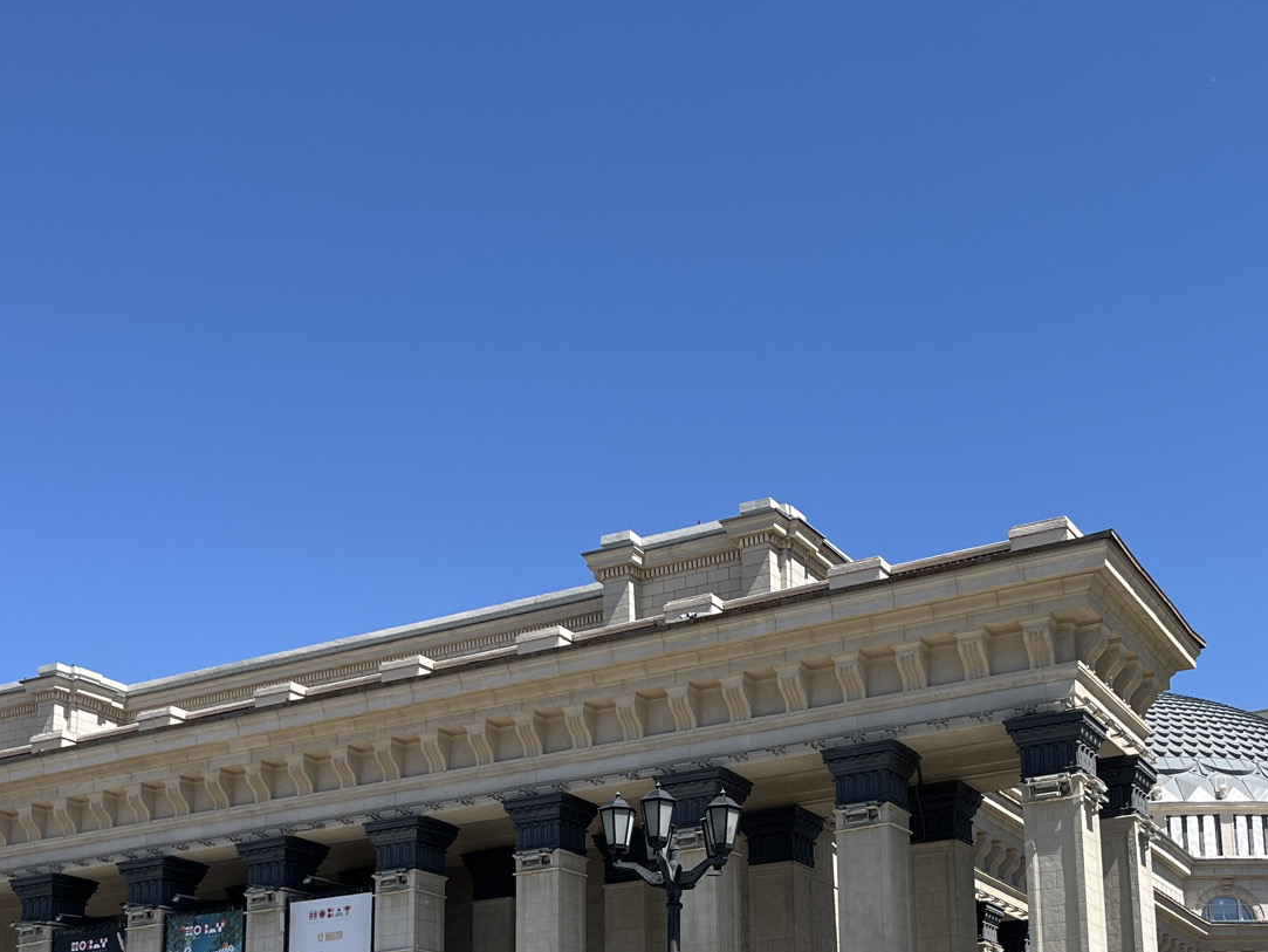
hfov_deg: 39.6
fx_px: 1759
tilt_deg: +13.0
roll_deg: +0.9
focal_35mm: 48
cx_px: 700
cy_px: 874
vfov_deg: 29.0
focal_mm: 5.1
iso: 50
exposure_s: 1/2755
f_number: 1.6
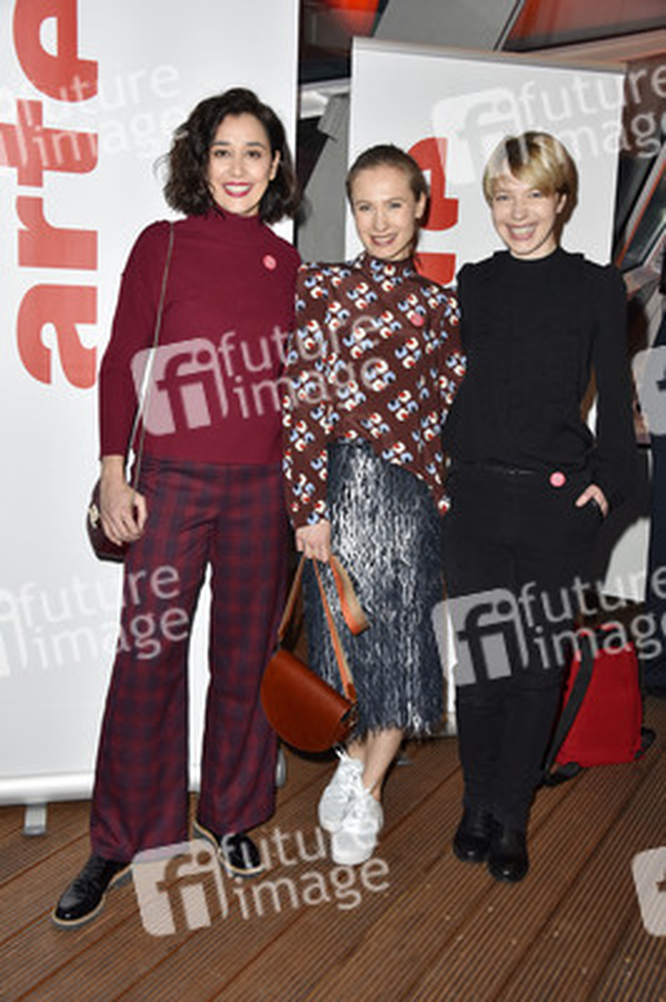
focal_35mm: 38
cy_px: 501
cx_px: 333
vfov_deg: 50.7
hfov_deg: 35.0
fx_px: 1056
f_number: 5.6
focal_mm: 38
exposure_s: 1/160
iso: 800
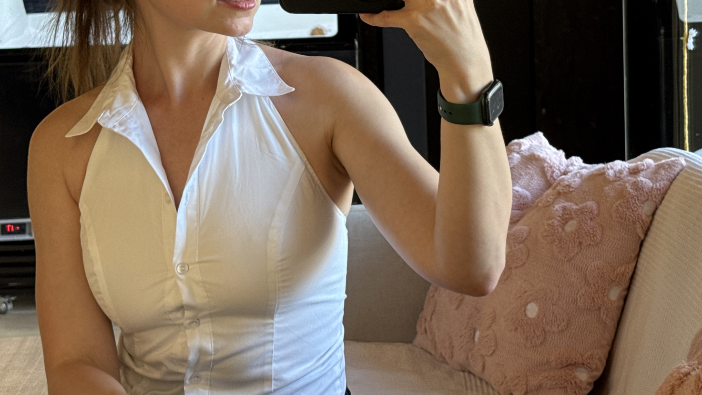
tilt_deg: -5.1
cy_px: 67
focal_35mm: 71
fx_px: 1322
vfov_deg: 16.8
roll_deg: +2.0
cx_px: 360
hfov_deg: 29.7
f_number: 1.78
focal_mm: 6.76
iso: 80
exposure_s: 1/50
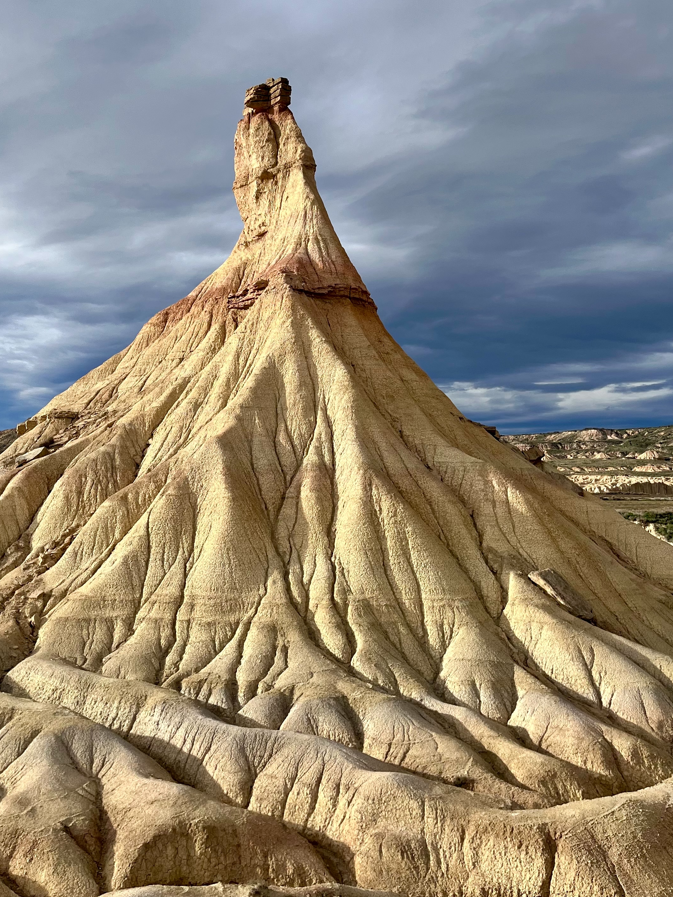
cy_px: 267
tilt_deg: +12.3
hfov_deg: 38.6
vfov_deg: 48.9
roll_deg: +0.1
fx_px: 959
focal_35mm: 37
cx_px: 289
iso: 50
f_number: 1.6
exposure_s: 1/2358
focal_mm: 5.1
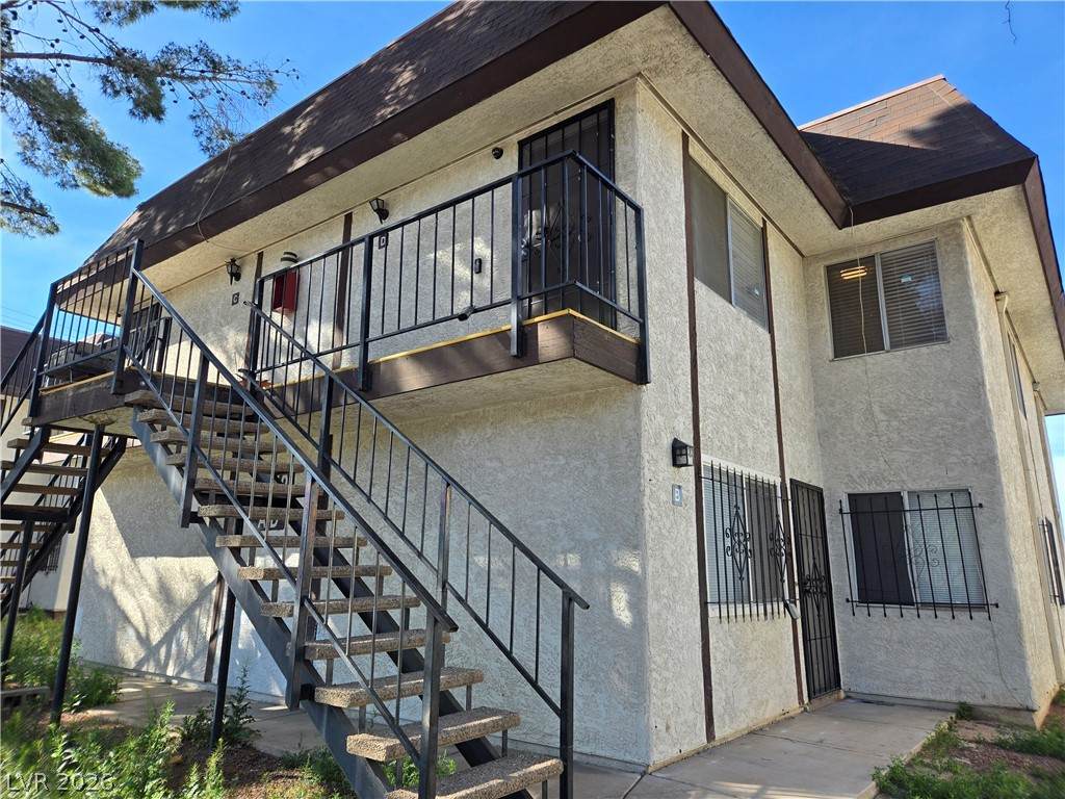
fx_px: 708
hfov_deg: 73.9
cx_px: 532
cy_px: 400
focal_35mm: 23
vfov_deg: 58.9
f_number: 1.8
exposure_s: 1/551
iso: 25
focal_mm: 5.4
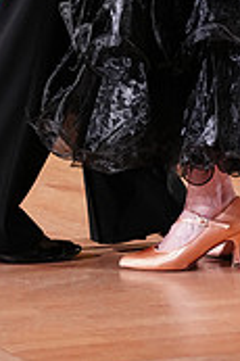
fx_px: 4308
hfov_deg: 3.2
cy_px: -240
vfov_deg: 4.8
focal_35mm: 430
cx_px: 199
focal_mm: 128
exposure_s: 1/640
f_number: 2.8
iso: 2500
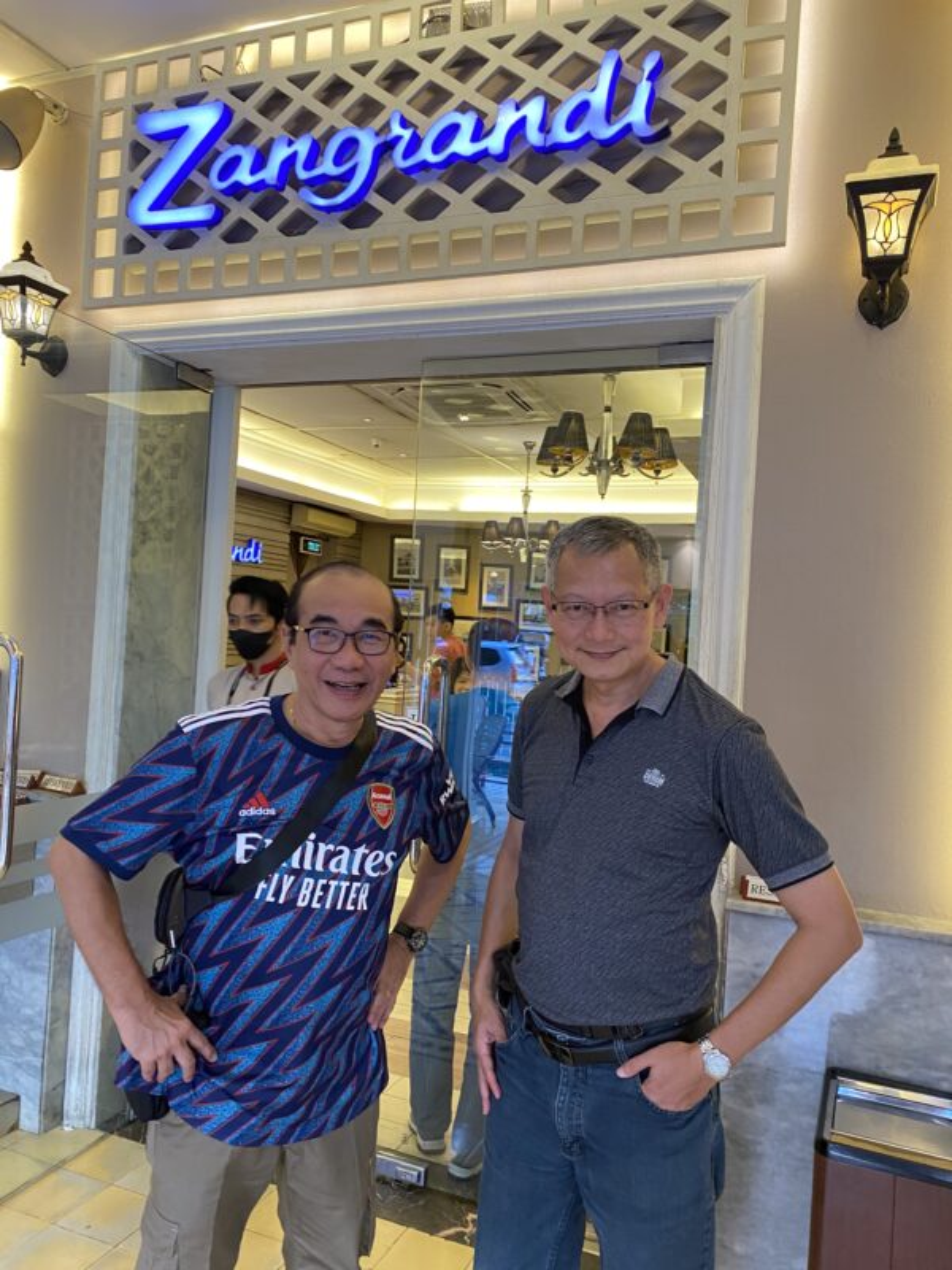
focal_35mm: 26
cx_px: 476
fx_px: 953
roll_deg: -2.9
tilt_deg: +0.7
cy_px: 635
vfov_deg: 67.3
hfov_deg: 53.1
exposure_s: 1/50
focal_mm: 4.25
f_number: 1.8
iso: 160
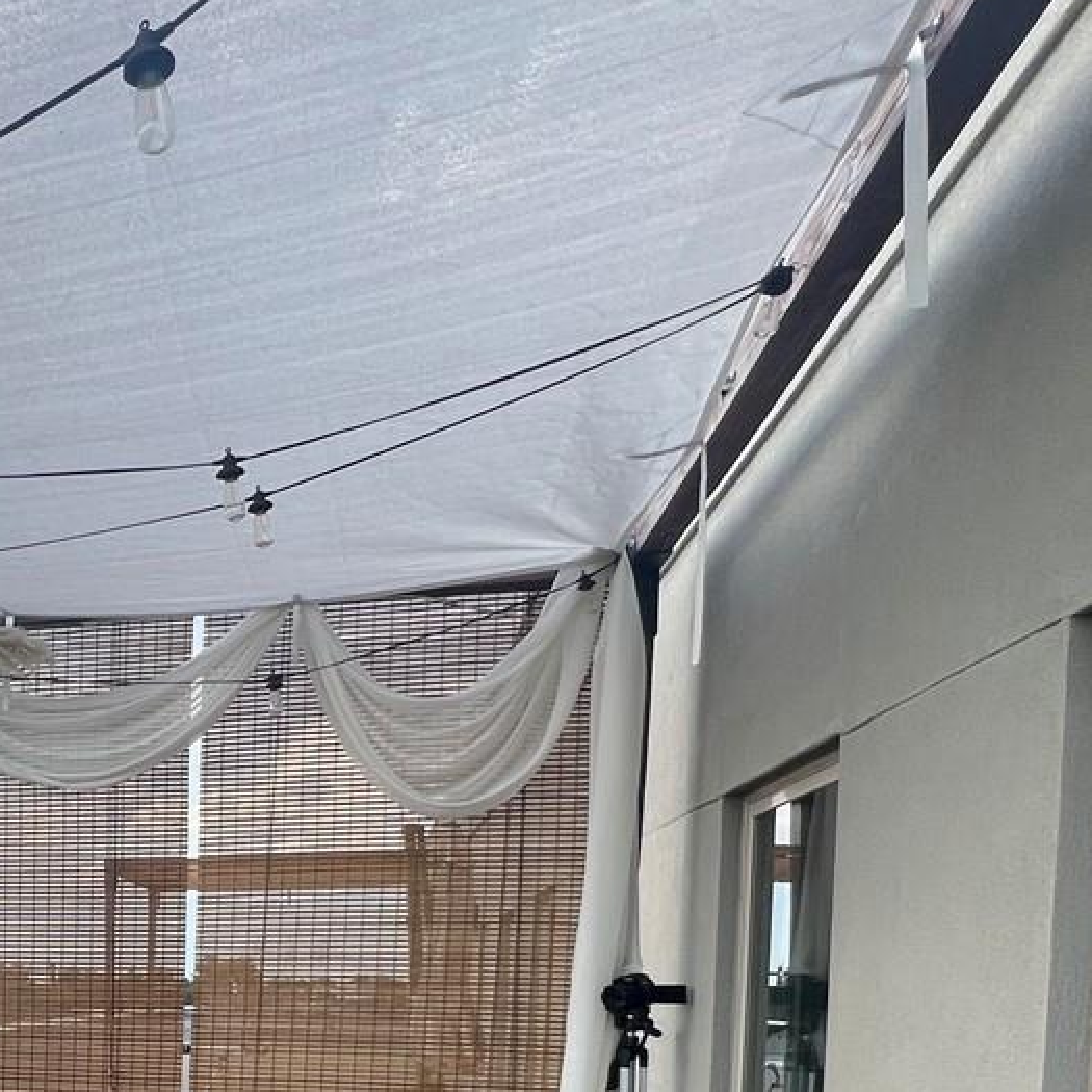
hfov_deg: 40.0
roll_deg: -0.3
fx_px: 1249
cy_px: 1063
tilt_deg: -2.5
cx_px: -56
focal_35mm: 35
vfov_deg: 41.7
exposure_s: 1/384
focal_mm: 1.57
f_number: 1.8
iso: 32
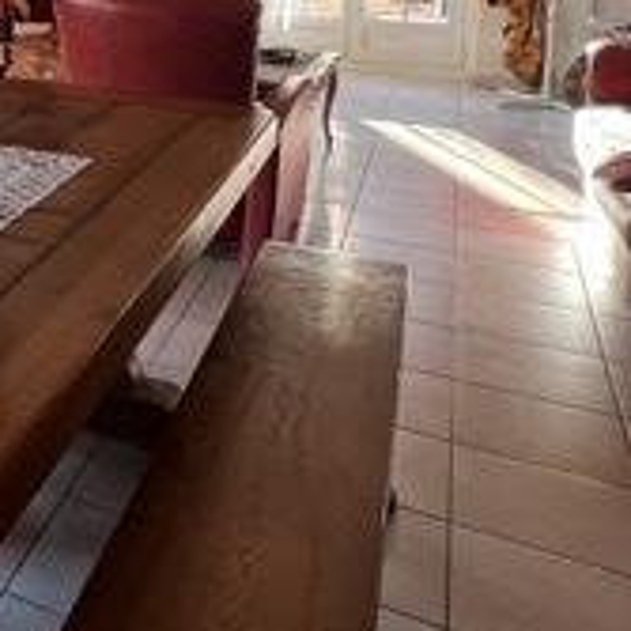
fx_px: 907
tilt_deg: -6.3
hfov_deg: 30.4
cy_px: -8
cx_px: -185
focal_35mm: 44
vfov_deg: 34.7
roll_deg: +0.3
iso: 80
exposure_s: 1/100
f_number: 1.8
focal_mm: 1.57
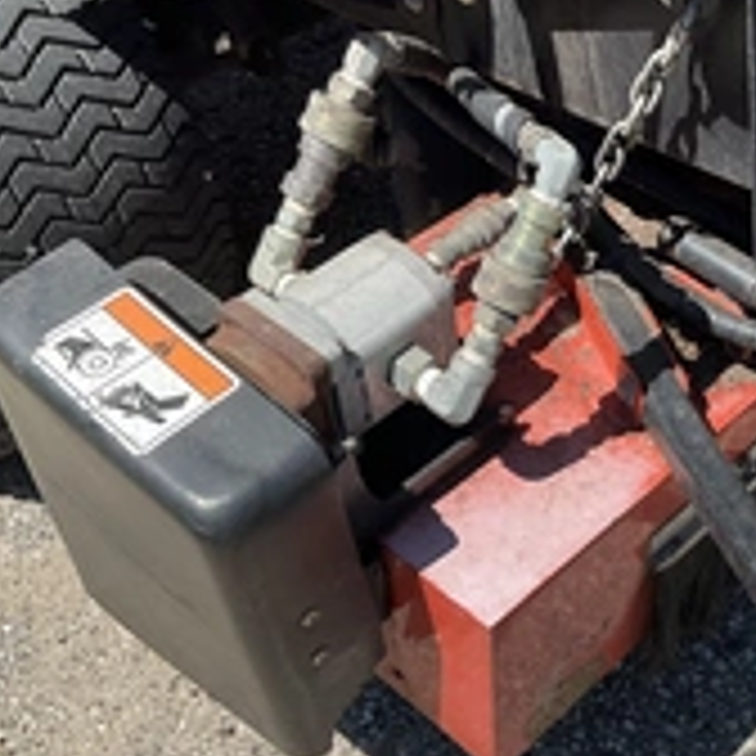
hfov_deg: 26.7
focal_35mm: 61
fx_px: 1507
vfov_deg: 28.1
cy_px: 410
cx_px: 752
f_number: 1.8
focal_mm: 3
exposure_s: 1/1121
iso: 25
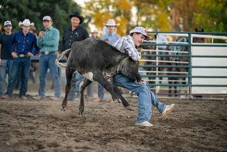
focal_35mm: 158
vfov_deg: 8.7
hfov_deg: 13.0
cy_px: 86
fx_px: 997
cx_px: 102
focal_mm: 140
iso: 400
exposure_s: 1/400
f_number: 2.8
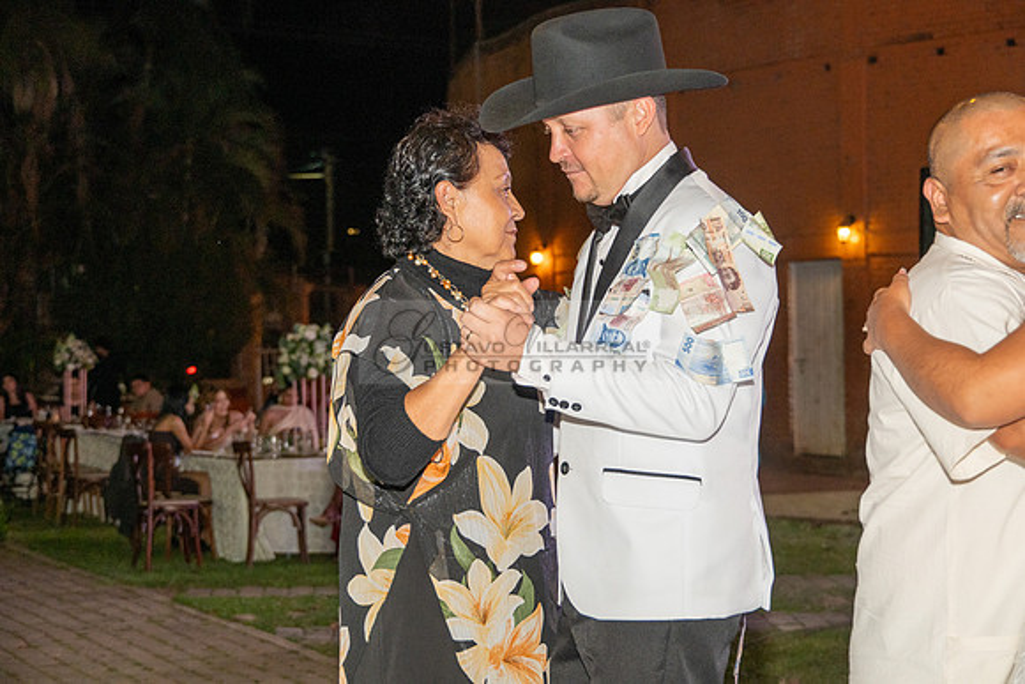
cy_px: 342
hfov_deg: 30.5
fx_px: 1880
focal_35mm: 66
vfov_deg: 20.6
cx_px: 512
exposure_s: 1/200
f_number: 6
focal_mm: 66
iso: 2000
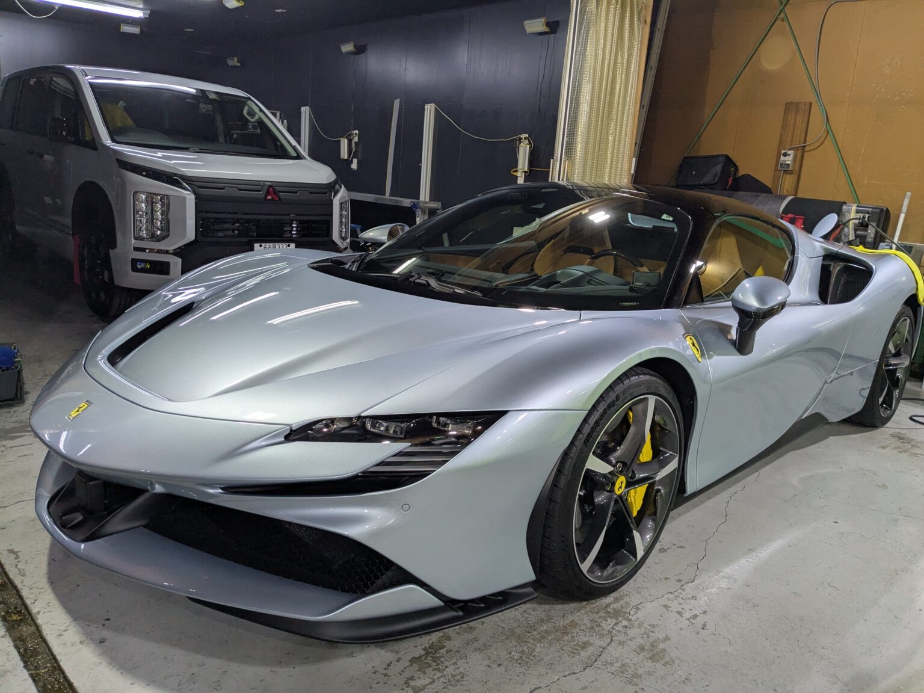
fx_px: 721
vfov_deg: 51.4
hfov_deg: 65.3
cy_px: 346
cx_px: 462
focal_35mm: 27
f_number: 1.73
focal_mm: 4.38
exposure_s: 1/120
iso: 152
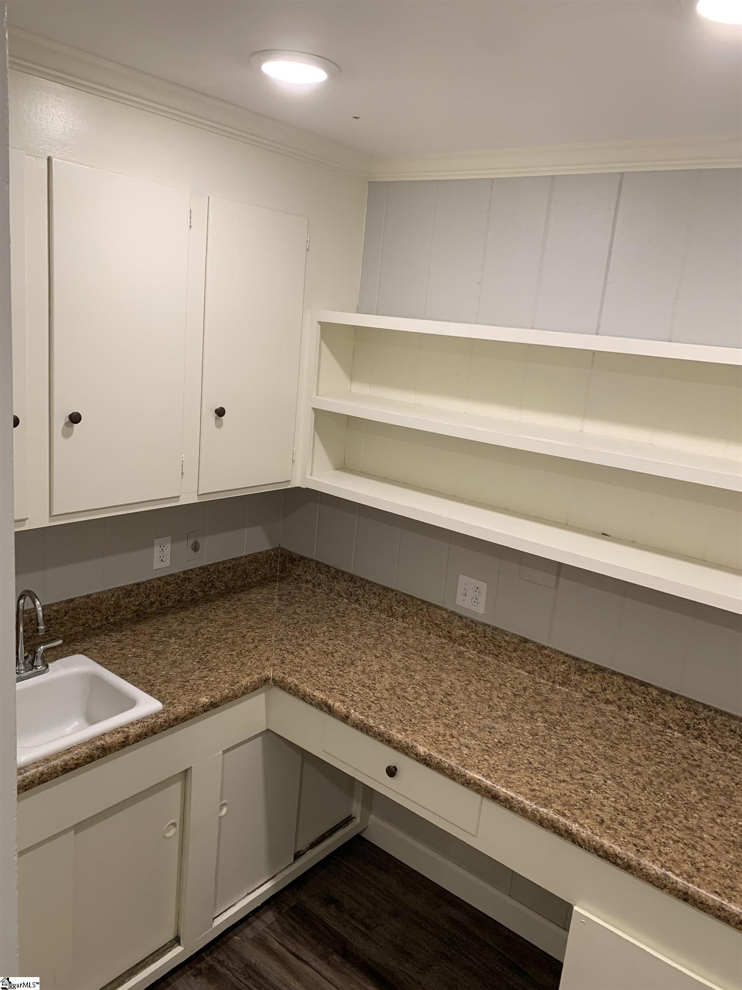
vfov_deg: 67.3
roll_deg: -5.7
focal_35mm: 26
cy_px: 495
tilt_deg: -10.5
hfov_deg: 53.1
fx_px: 743
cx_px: 371
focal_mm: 4.25
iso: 100
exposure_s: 1/60
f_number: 1.8
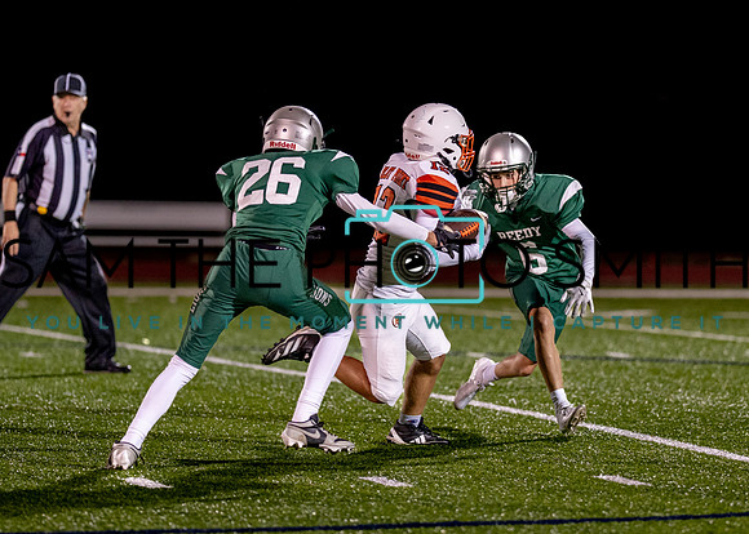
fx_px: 5833
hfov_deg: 7.3
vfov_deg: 5.2
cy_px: 226
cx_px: 469
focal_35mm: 274
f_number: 1.8
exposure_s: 1/1250
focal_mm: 135
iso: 1600
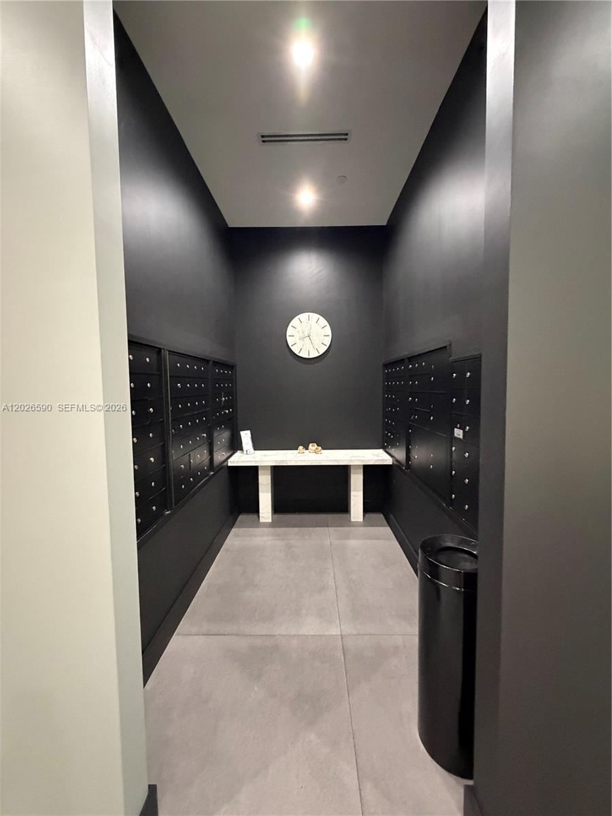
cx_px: 306
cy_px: 408
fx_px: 330
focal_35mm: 14
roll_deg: +1.5
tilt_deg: -4.7
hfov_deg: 85.7
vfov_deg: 102.1
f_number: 2.2
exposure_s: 1/60
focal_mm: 2.22
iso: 1250
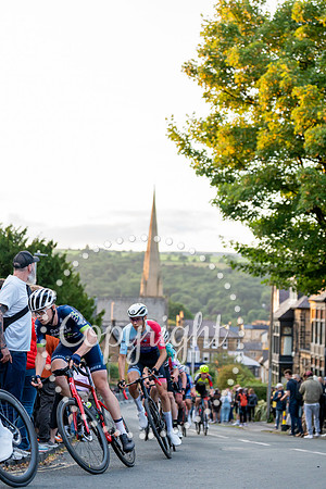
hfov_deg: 19.5
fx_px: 951
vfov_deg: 28.8
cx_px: 163
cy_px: 244
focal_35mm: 70
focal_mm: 70
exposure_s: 1/1000
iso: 2000
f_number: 2.8
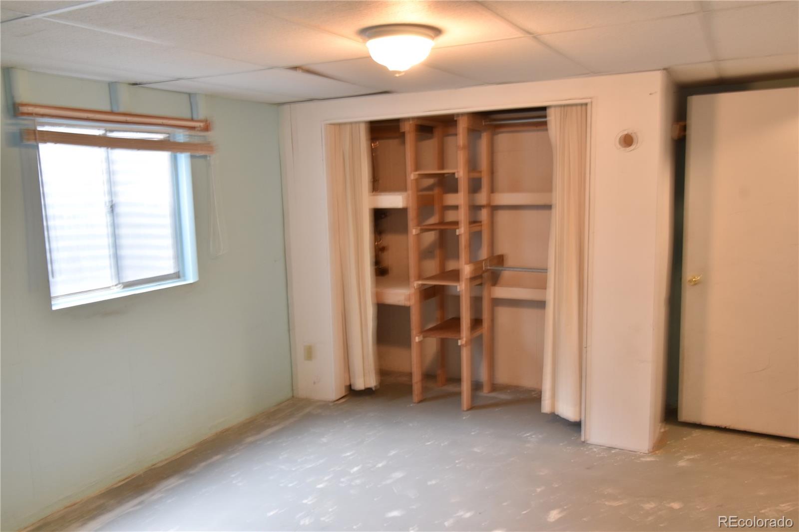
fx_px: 666
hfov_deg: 61.9
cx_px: 400
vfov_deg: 43.6
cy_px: 266
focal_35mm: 30
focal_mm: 20
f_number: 10
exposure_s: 1/2
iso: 400
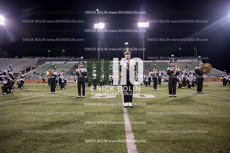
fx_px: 153
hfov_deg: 73.8
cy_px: 76
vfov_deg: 53.1
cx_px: 115
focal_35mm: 24
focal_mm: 24
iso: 3200
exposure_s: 1/640
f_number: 4
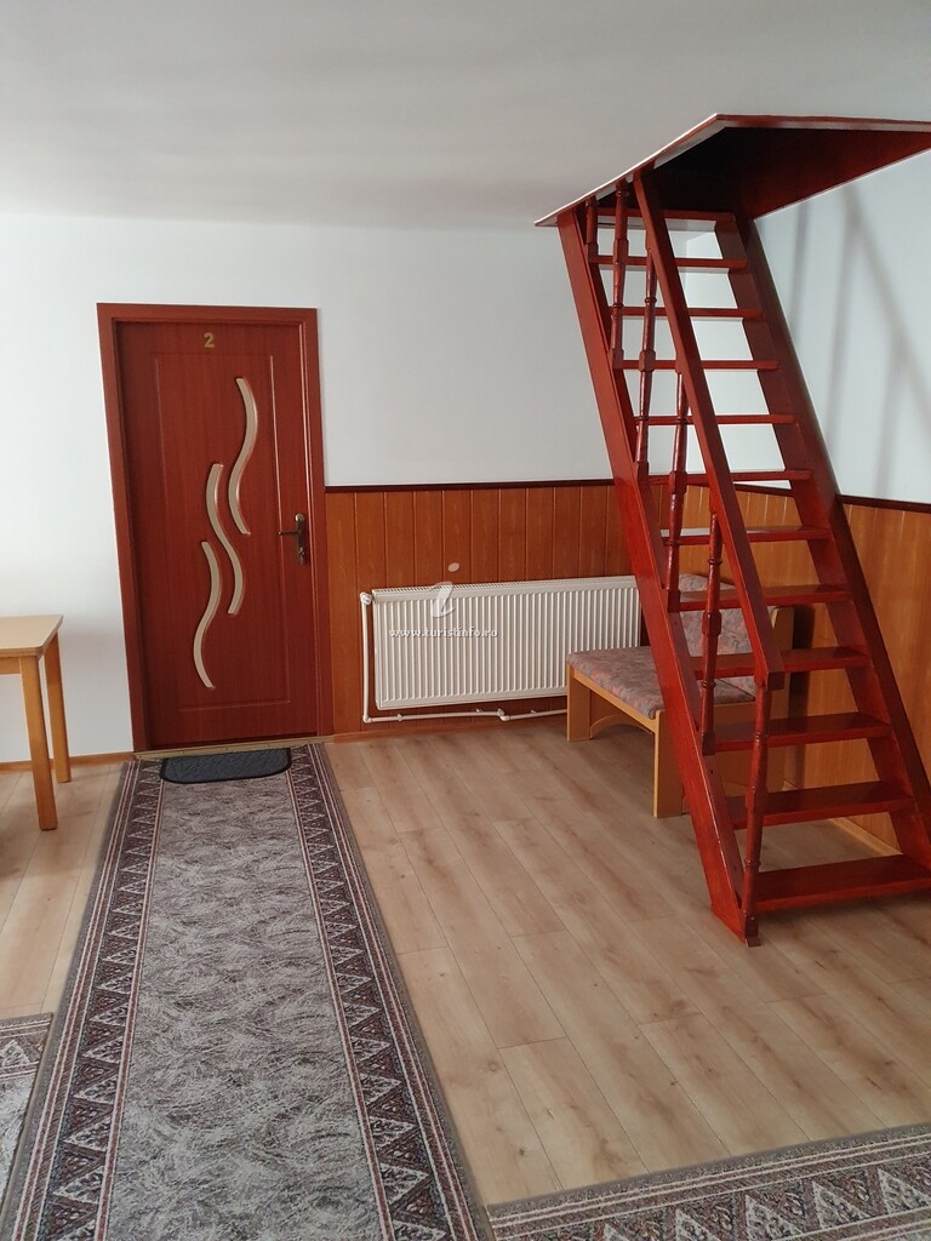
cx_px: 466
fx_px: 932
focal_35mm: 26
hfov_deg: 53.1
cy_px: 620
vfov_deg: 67.3
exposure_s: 1/50
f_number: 1.5
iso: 500
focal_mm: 4.32
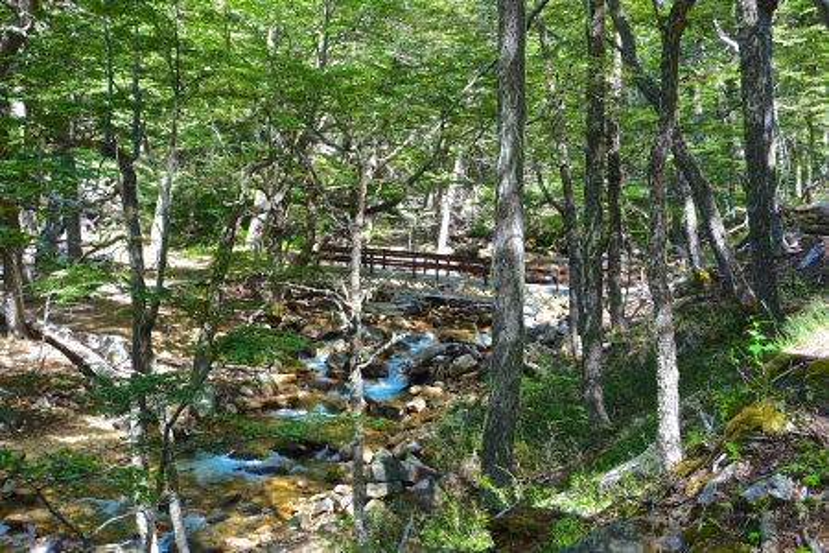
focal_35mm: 39
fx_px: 898
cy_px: 276
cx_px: 414
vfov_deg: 34.2
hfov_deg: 49.6
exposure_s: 1/80
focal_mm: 14.3
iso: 125
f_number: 4.5
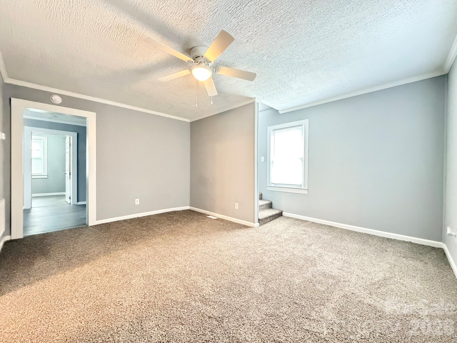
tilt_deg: -0.7
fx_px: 185
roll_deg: -0.2
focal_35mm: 14
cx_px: 228
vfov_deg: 85.7
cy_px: 172
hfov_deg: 102.1
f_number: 2.2
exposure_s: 1/60
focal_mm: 2.22
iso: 1250
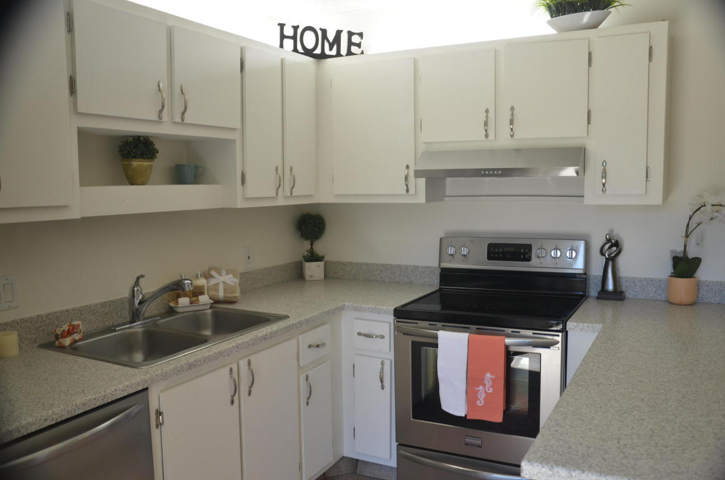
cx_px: 362
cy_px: 240
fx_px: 633
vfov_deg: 41.6
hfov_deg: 59.6
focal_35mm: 32
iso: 400
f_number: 4
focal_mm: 21
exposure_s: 1/60
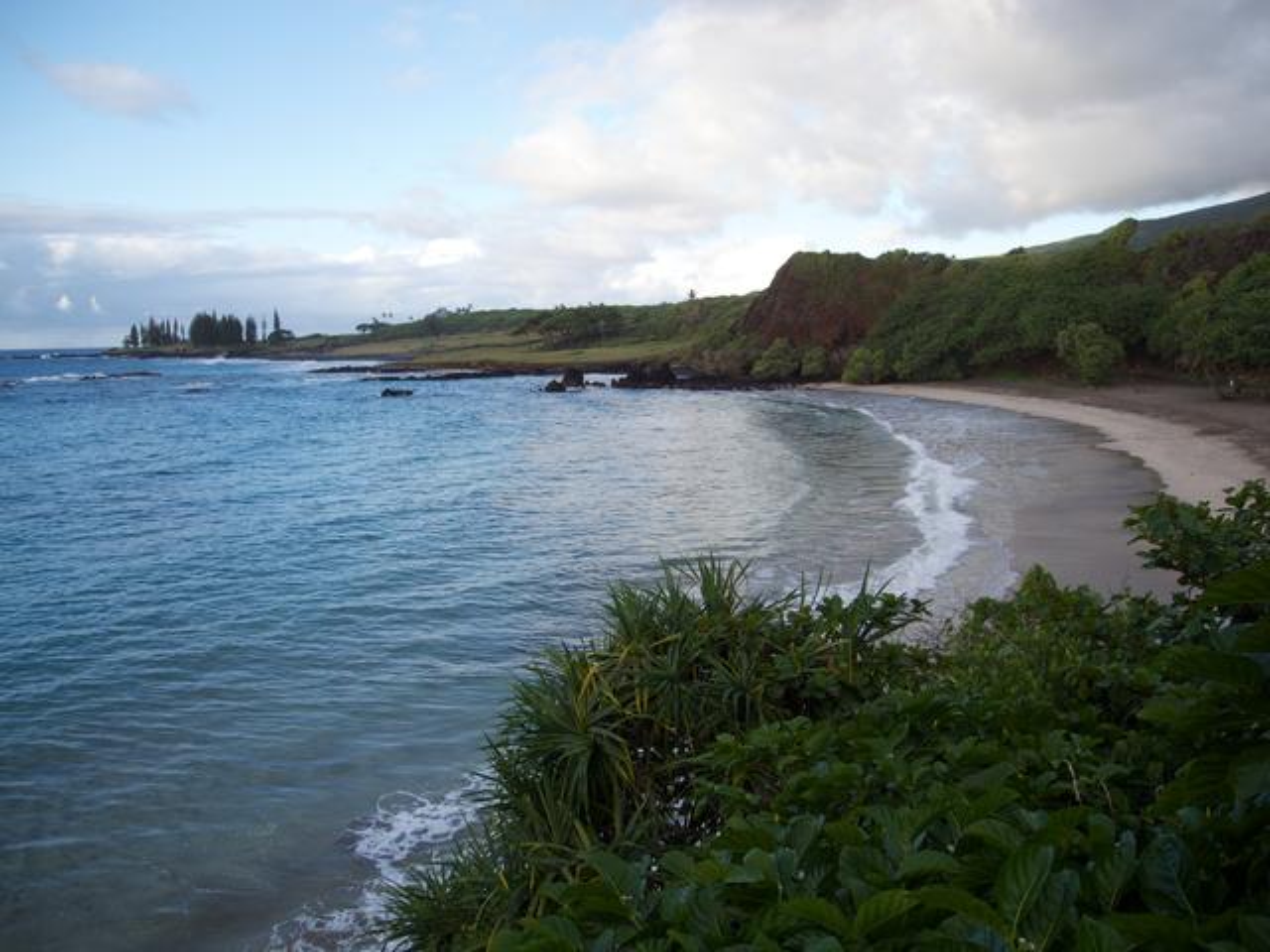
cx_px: 635
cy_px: 476
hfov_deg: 63.4
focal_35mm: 28
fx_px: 1027
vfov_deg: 49.7
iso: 100
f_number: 2.8
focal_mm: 6
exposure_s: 1/493
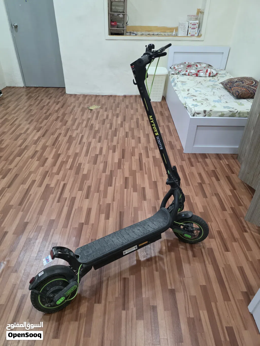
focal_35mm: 23
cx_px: 130
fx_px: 230
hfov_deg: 58.9
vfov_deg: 73.9
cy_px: 173
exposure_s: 1/100
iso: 800
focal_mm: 6.3
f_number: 1.7
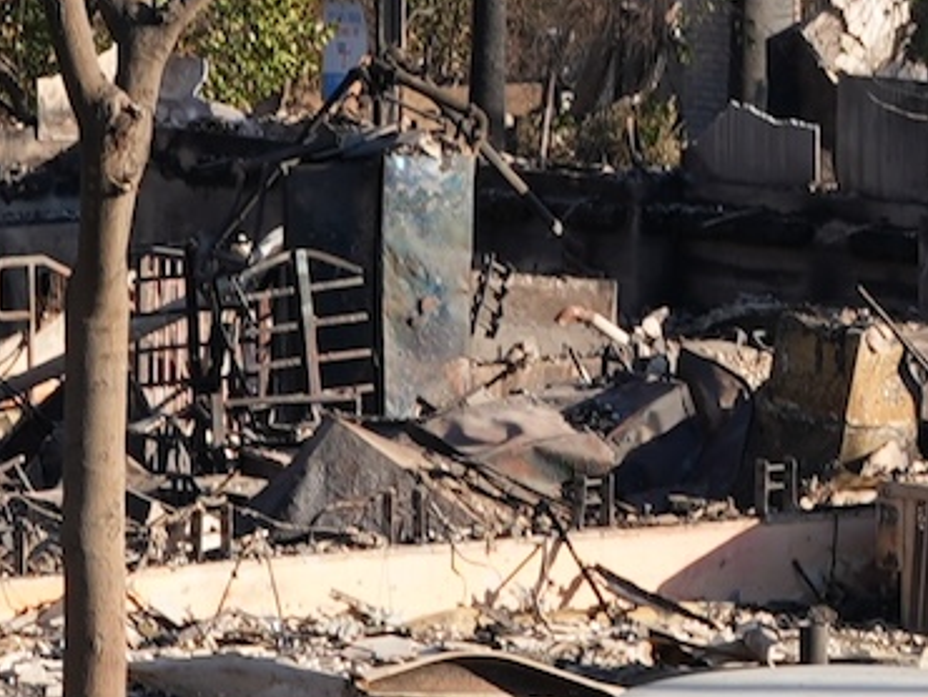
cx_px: 1053
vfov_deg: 3.6
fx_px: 11186
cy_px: -122
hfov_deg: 4.7
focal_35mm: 417
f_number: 8
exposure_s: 1/100
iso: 80
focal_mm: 73
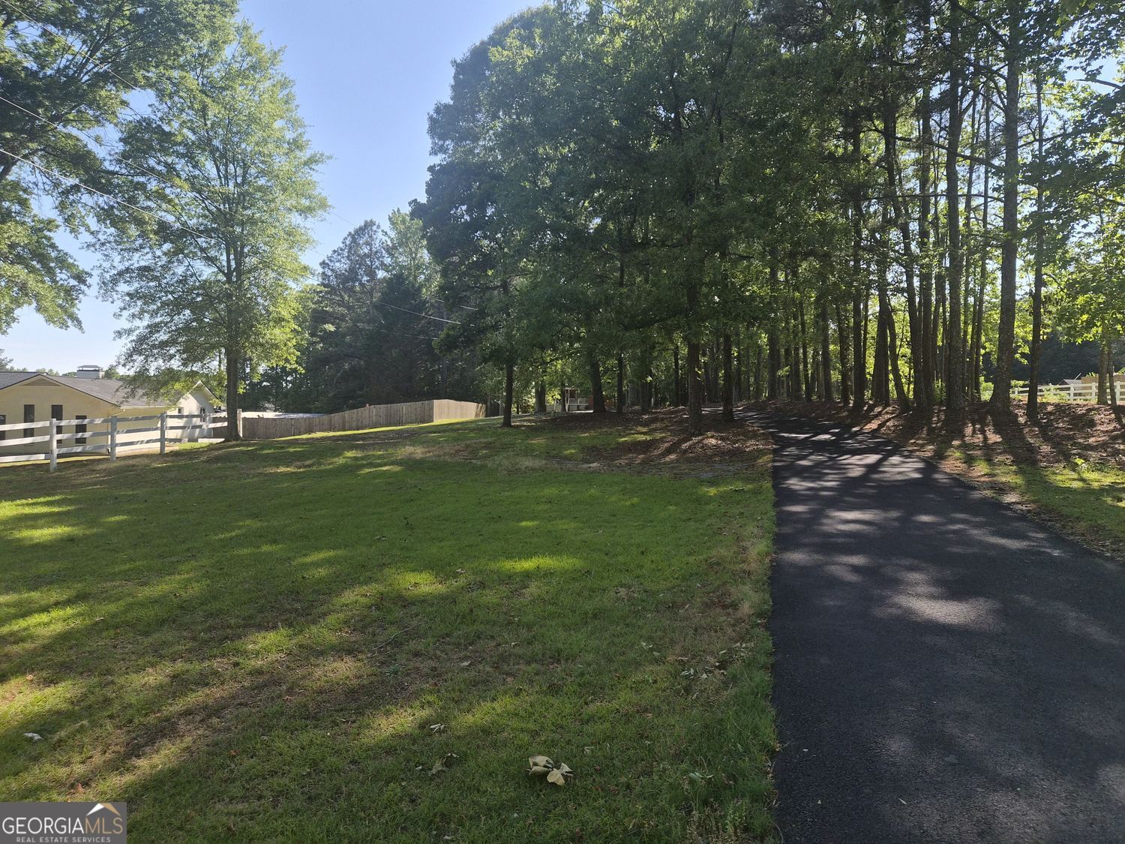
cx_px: 562
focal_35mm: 23
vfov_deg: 58.9
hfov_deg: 73.9
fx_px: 747
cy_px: 422
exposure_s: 1/3216
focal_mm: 5.4
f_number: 1.8
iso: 80
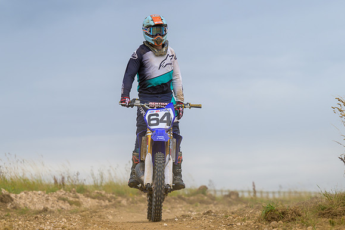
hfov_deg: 9.1
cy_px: 115
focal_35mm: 227
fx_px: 2173
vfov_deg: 6.0
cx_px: 172
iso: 64
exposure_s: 1/320
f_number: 4
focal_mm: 145
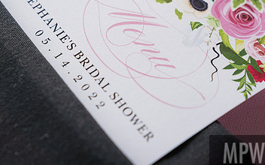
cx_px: 126
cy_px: 37
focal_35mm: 126
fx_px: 910
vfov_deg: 10.4
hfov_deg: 16.6
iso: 100
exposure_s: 1/200
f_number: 4
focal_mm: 75
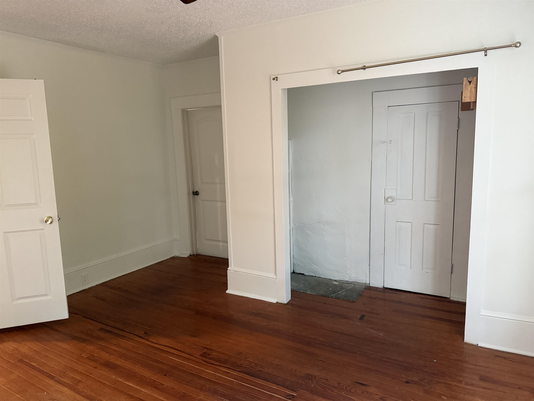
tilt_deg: -7.2
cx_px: 267
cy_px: 200
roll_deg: +1.7
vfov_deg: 56.8
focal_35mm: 24
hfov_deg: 71.6
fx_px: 370
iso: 800
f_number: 1.78
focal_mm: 6.76
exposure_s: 1/60
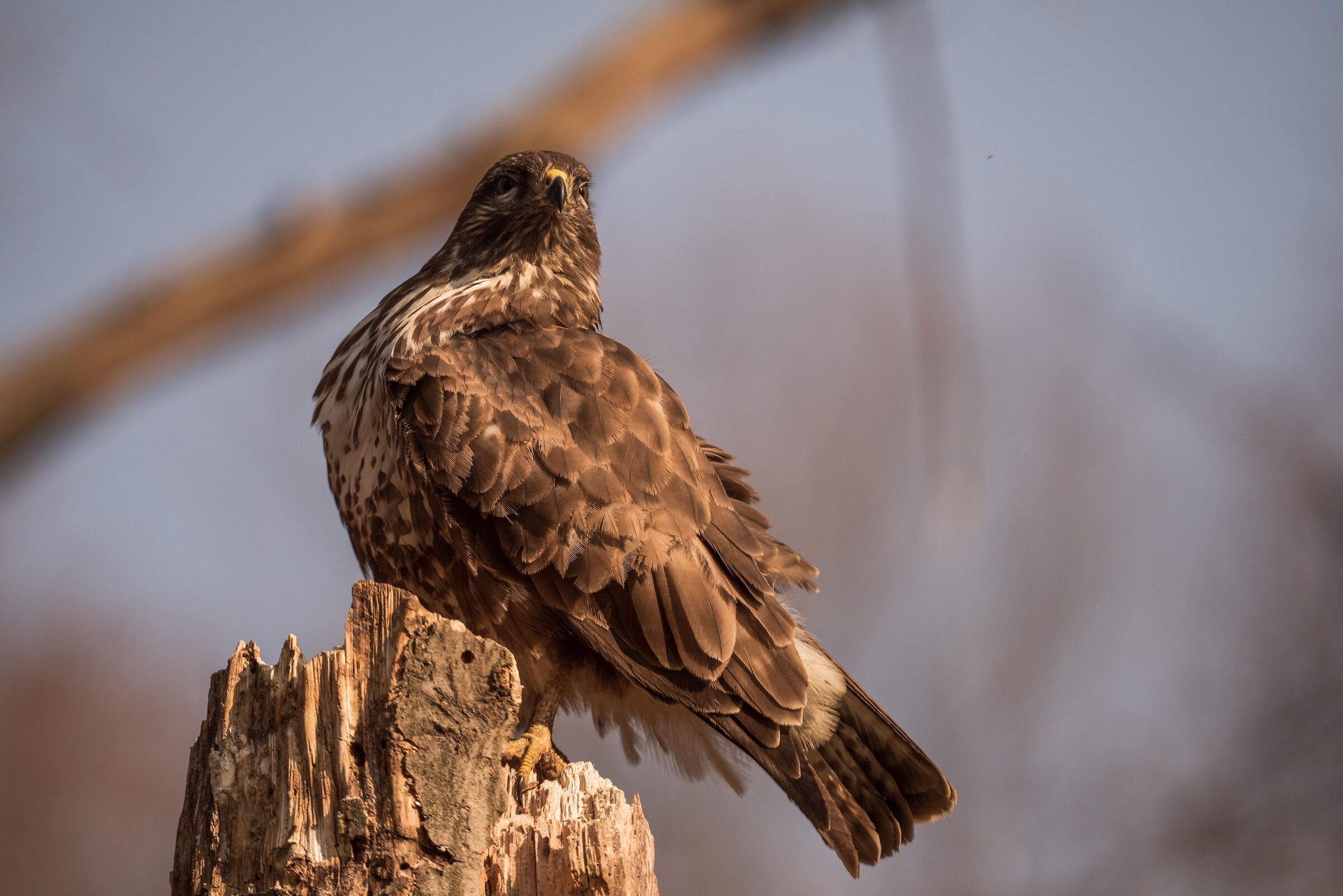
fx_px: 18658
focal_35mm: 500
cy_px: 448
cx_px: 672
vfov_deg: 2.8
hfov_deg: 4.1
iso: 500
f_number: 5.6
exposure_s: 1/800
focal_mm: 500
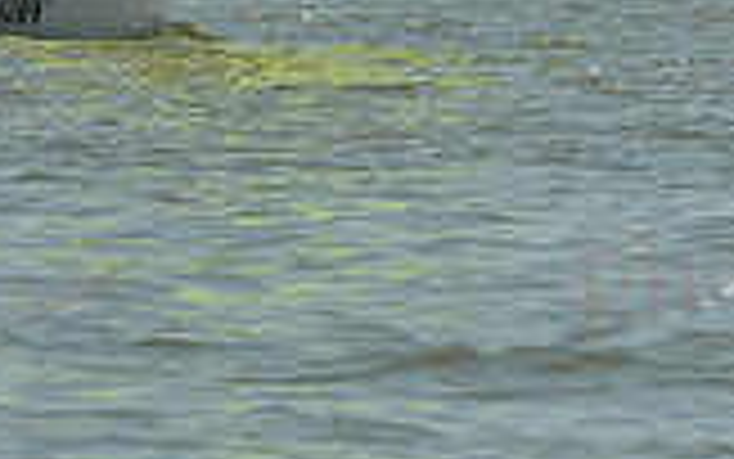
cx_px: 340
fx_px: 15929
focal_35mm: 796
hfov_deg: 2.6
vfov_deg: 1.6
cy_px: -400
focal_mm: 220
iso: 200
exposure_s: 1/1250
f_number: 8
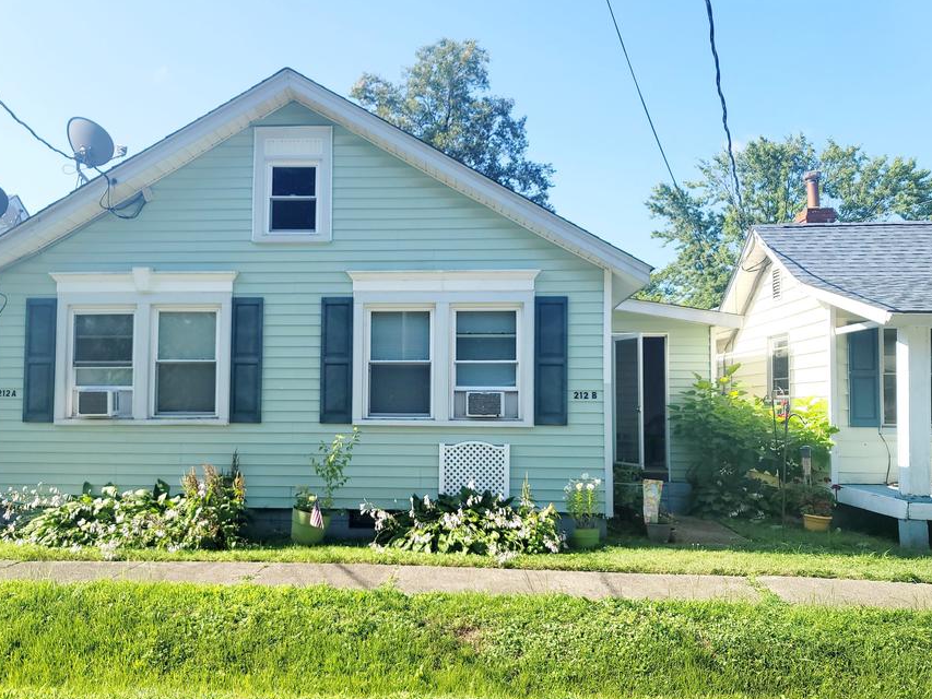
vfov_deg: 46.8
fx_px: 808
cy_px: 379
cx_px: 388
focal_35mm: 30
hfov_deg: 59.6
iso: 20
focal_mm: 7
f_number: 1.8
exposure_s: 1/625
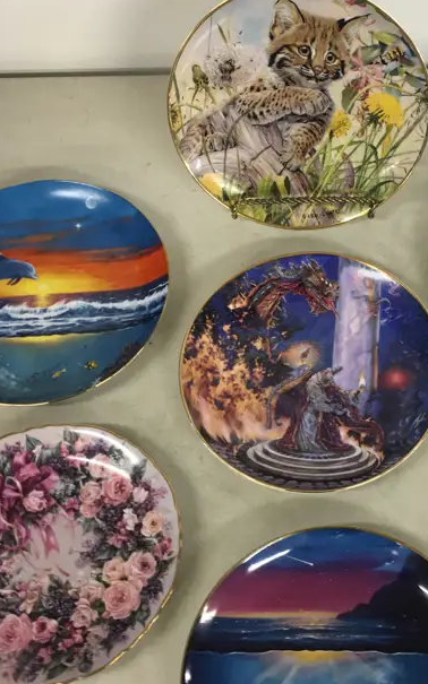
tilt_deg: -61.3
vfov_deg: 38.9
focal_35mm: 52
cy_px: 349
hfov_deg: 24.6
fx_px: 971
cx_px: 322
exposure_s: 1/17
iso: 40
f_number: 2.2
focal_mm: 4.15
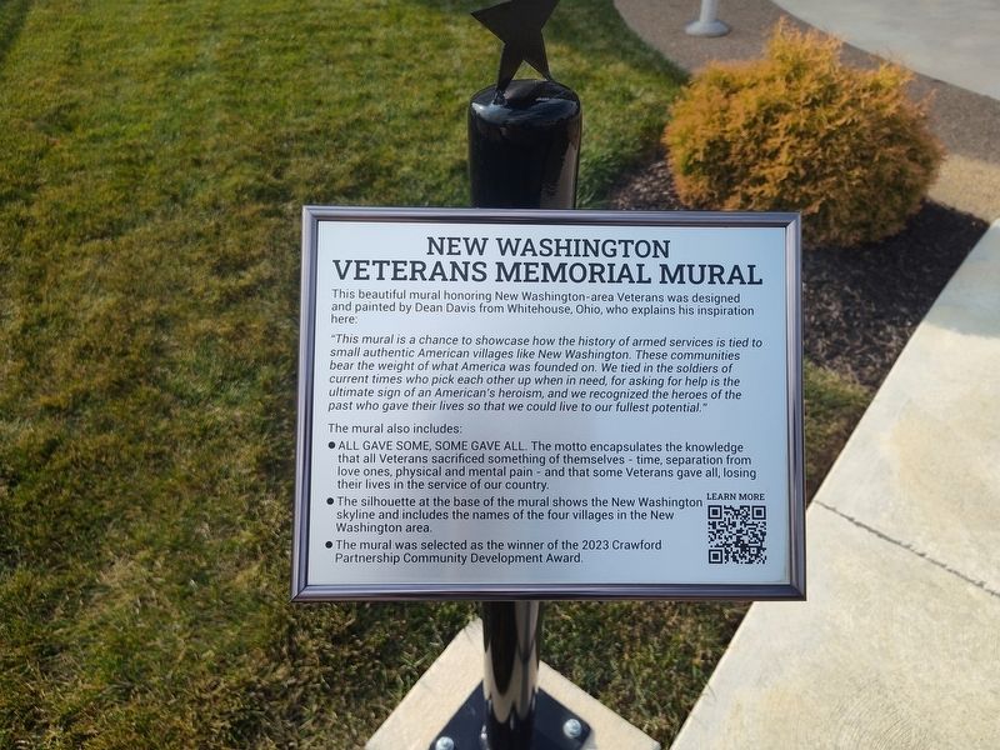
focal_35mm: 23
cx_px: 500
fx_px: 664
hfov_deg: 73.9
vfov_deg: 58.9
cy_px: 375
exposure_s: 1/810
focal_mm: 5.56
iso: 100
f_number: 1.8
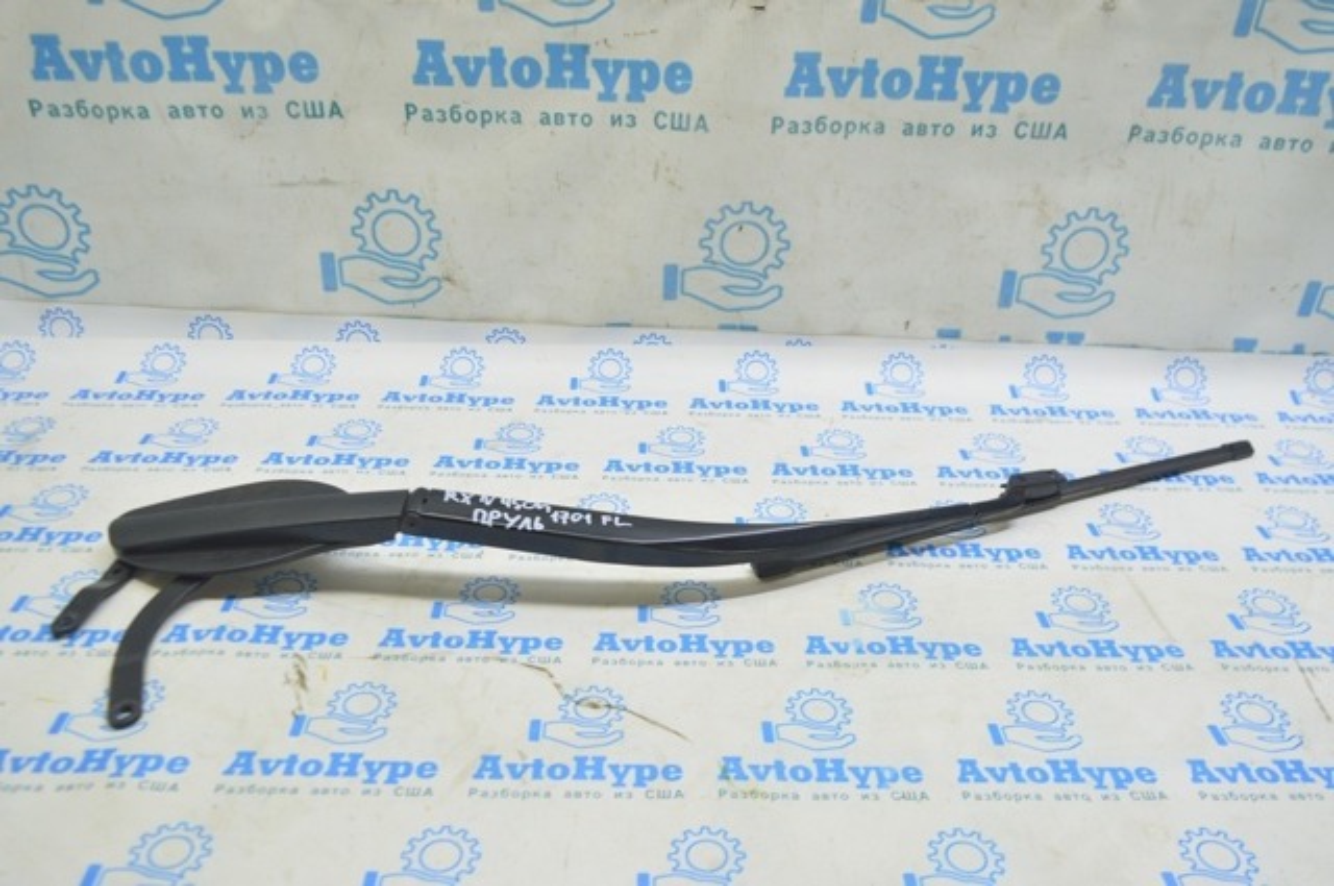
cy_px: 443
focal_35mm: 33
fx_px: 1221
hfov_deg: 57.3
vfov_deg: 39.9
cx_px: 667
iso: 400
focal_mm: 22
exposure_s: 1/20
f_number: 5.6
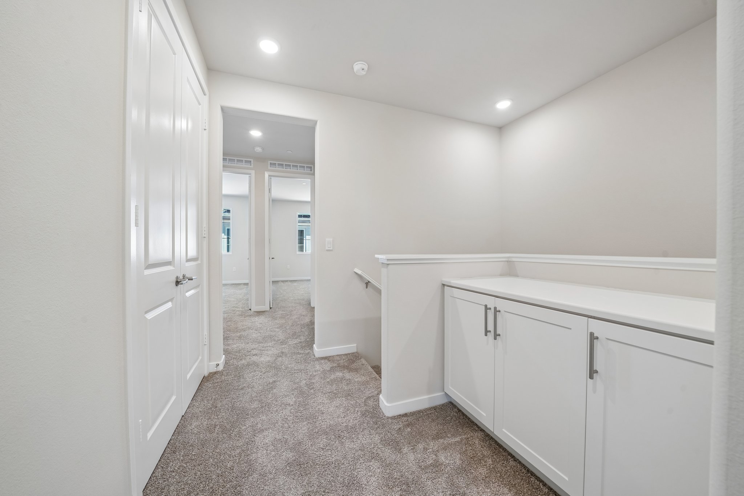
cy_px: 248
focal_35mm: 12
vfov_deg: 90.0
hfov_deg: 112.6
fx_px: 248
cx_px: 372
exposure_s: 1/15
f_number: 8
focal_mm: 12
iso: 400
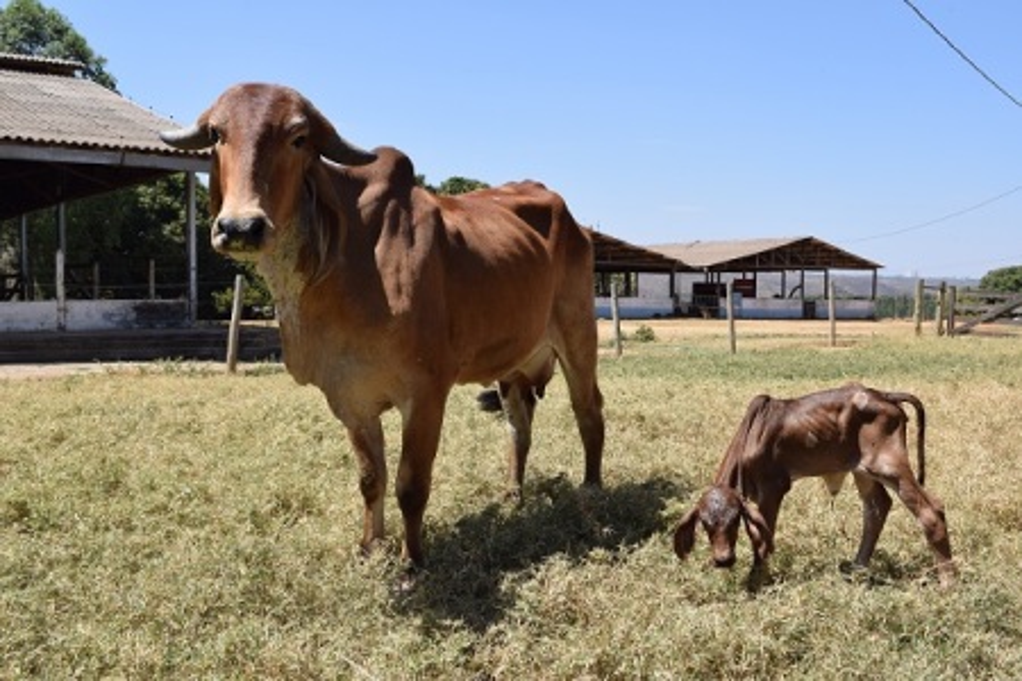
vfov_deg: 36.9
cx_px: 511
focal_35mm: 36
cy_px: 340
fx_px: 1022
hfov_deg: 53.1
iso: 200
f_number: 9
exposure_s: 1/320
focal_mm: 24
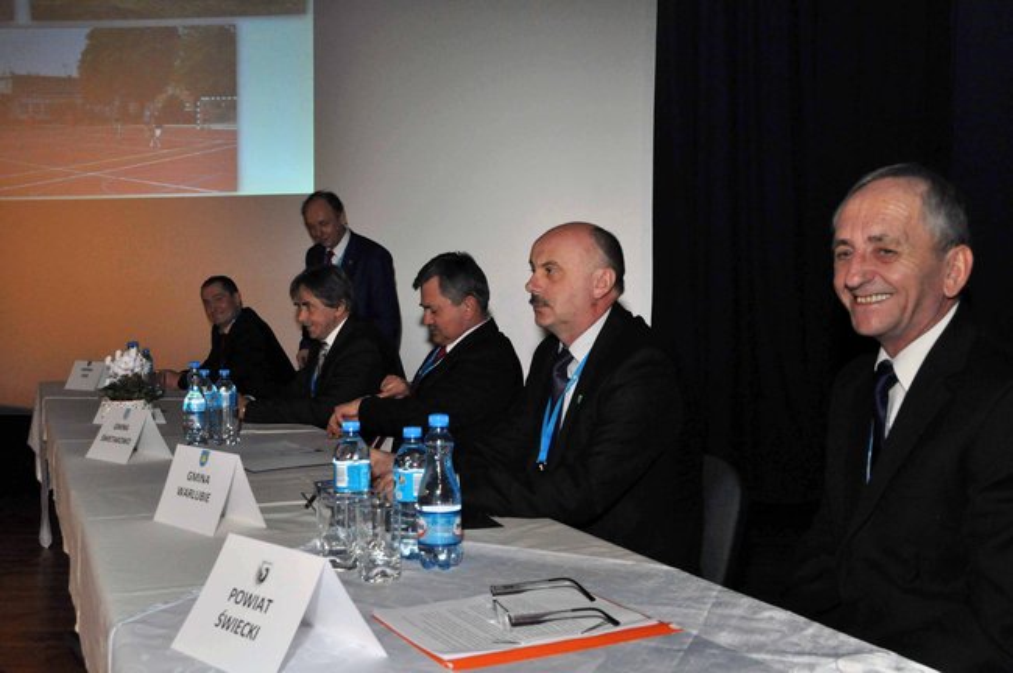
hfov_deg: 51.3
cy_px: 336
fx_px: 1054
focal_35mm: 38
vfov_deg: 35.4
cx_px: 506
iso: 2000
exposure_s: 1/60
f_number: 11
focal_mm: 25
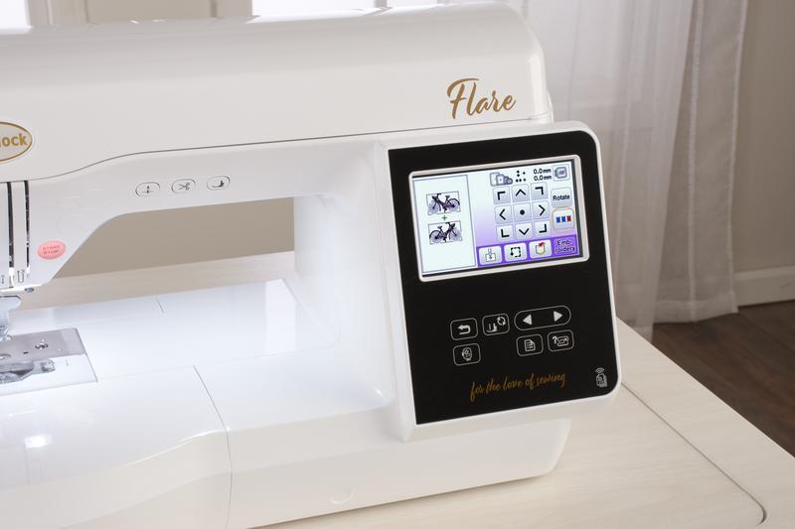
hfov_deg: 29.9
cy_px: 264
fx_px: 1490
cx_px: 398
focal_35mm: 68
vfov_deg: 20.2
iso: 200
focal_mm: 45
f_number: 18
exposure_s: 1/2
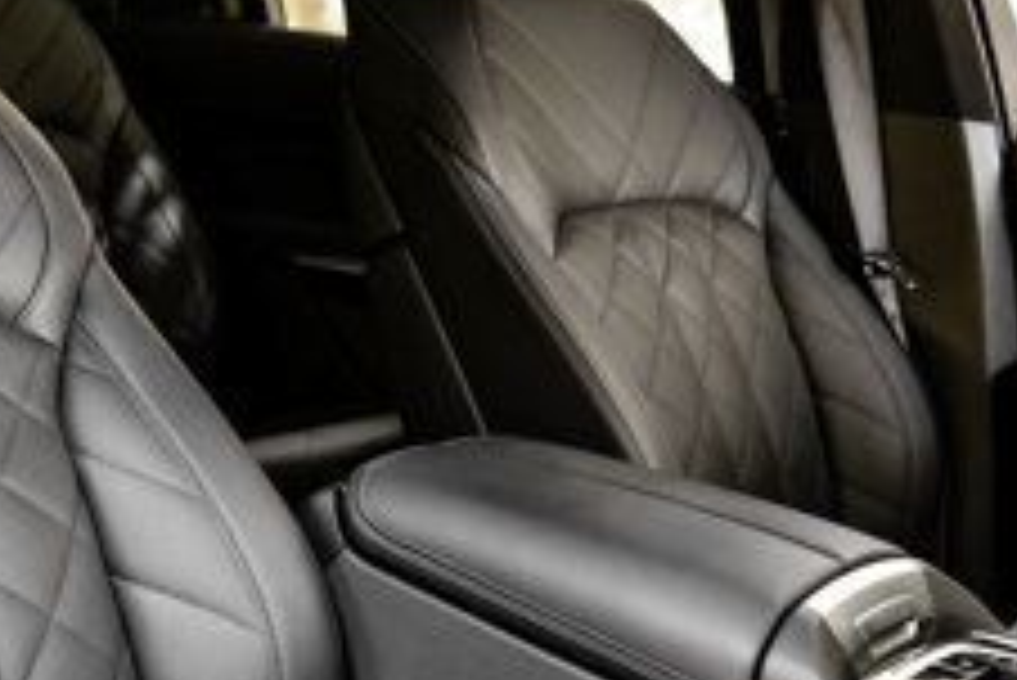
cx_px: 432
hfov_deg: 29.6
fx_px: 1922
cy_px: 412
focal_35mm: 68
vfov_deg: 20.0
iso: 800
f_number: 2.8
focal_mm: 24
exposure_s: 1/320
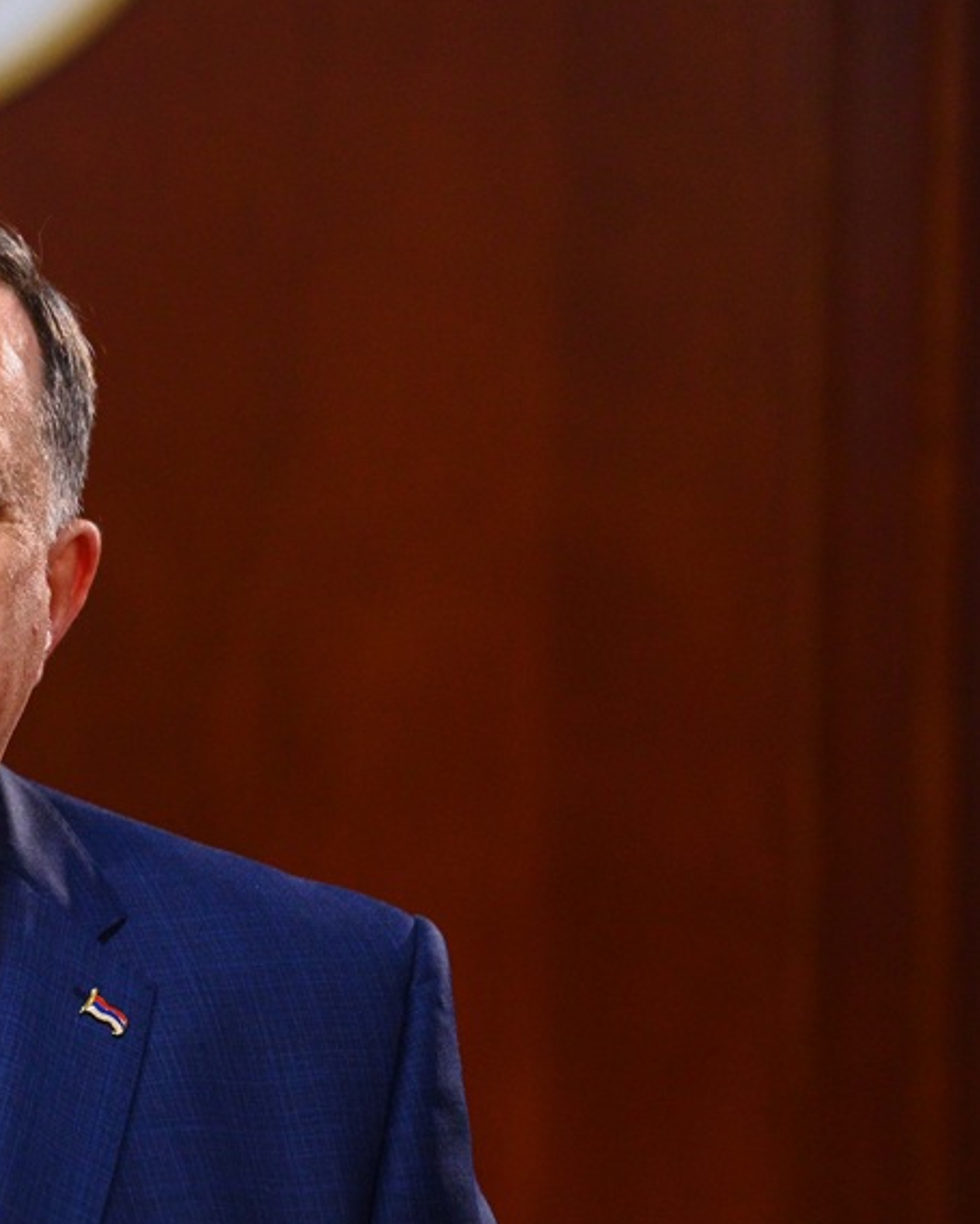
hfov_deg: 3.9
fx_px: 14346
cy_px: 629
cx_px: -289
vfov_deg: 4.9
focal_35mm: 396
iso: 2000
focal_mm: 200
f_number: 2.8
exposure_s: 1/400
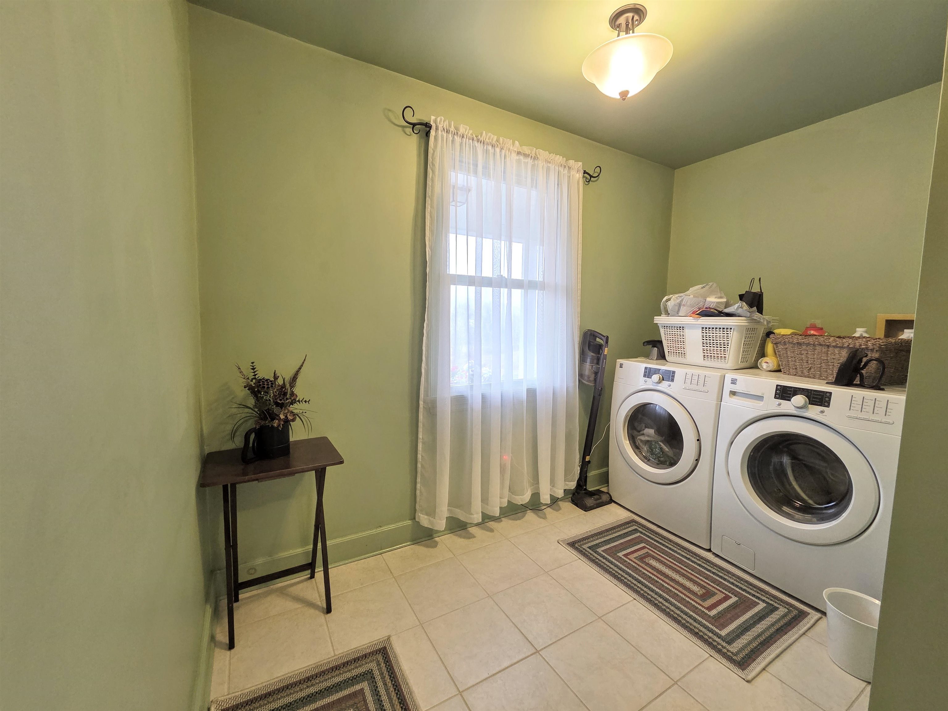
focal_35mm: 13
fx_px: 356
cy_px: 356
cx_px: 474
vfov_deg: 89.9
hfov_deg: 106.2
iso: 160
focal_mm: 2.2
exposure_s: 1/60
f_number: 2.2
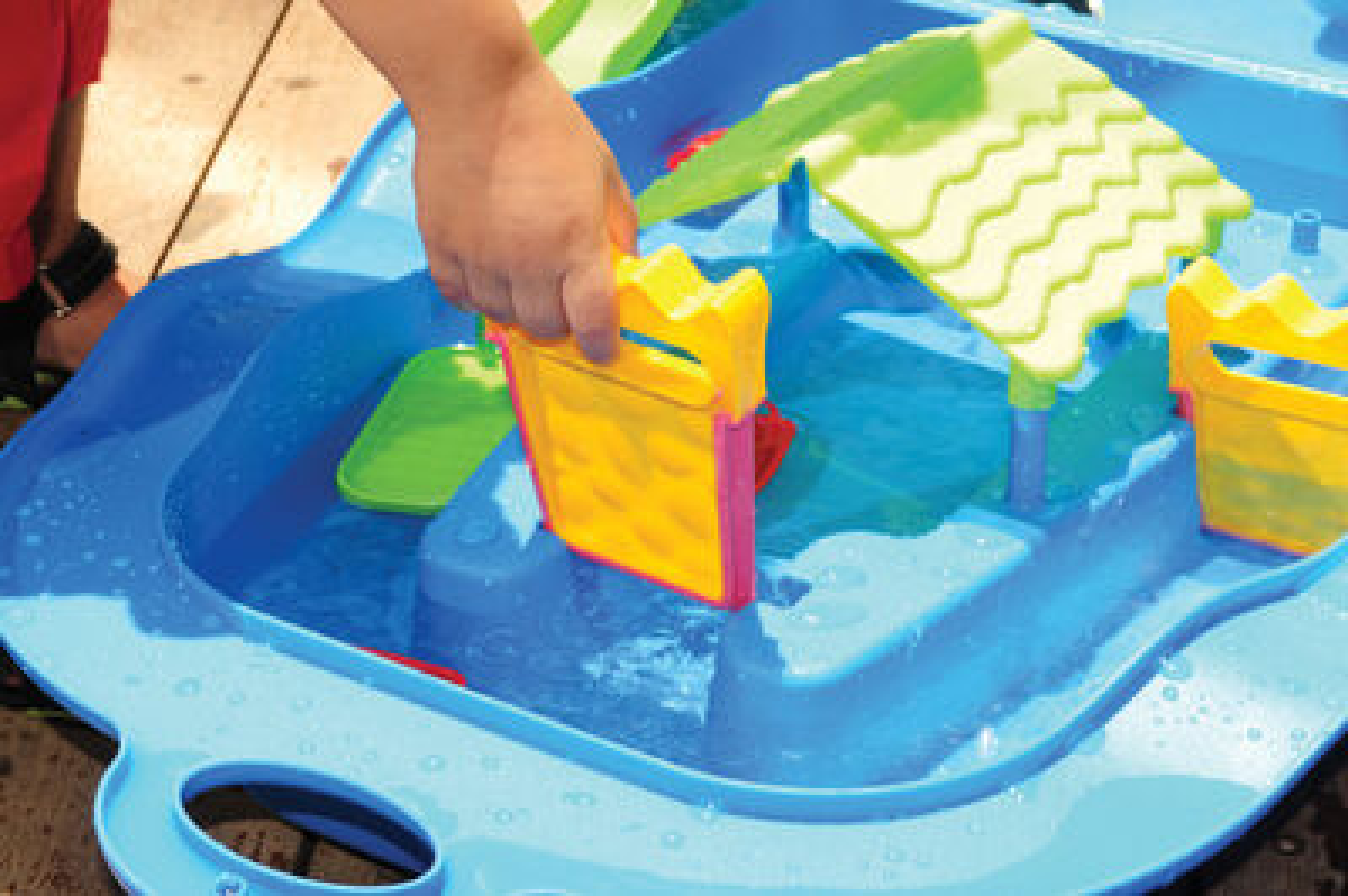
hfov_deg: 24.6
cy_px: 448
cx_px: 674
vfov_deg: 16.5
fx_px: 3087
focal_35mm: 82
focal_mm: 55
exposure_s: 1/80
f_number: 13
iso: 100
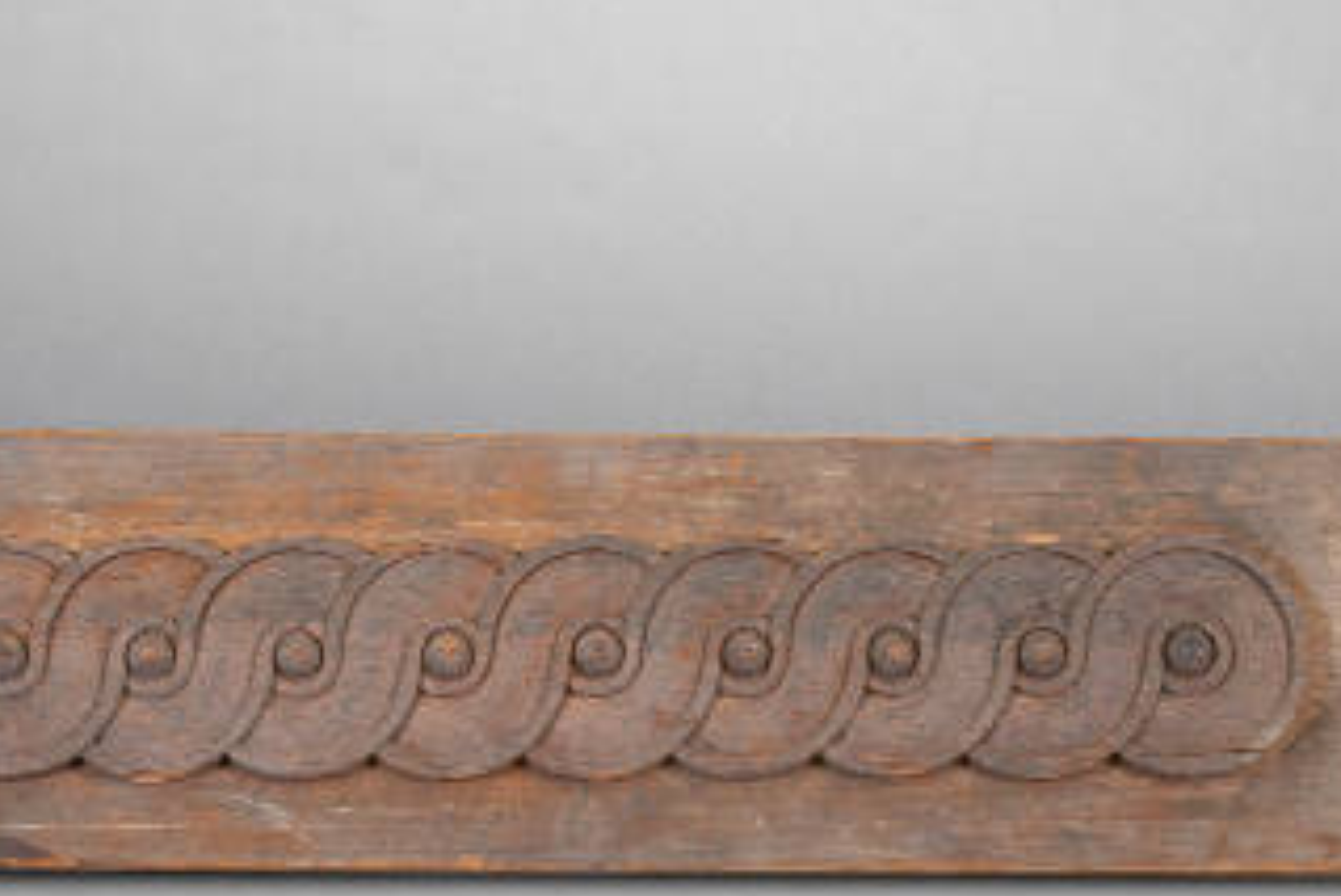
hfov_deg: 21.7
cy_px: 581
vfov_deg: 14.5
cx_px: 563
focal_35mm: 94
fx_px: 3503
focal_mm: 60
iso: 100
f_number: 11
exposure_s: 1/4
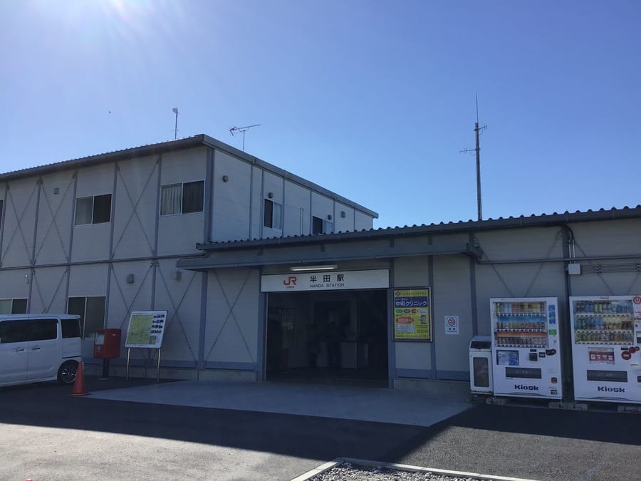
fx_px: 574
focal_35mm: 31
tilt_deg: +9.1
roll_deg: -1.3
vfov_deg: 45.4
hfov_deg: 58.4
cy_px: 240
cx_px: 320
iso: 25
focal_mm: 3.3
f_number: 2.4
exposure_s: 1/1988
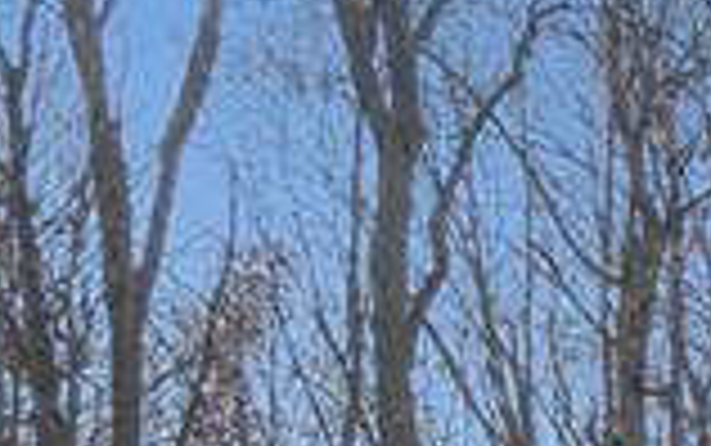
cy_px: 1104
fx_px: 1920
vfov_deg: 11.0
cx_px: 1696
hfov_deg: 14.3
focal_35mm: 99
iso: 400
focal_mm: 10
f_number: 8
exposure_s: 1/640
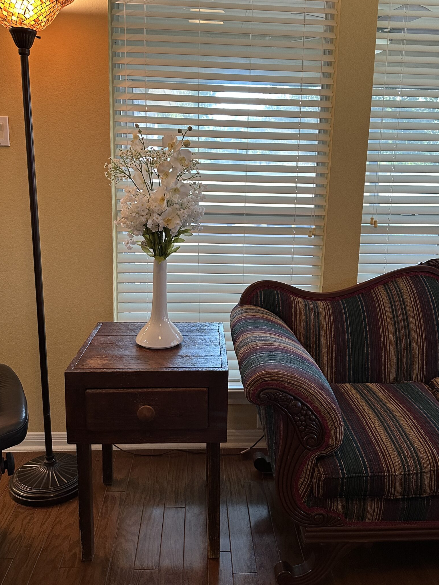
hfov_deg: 46.8
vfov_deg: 59.8
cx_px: 232
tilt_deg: -9.7
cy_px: 261
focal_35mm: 30
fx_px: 507
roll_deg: -2.0
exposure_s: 1/60
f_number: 1.78
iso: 250
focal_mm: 6.86
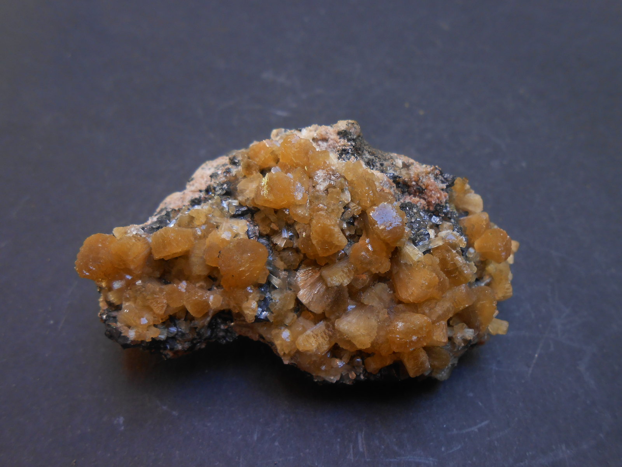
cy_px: 234
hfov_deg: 67.3
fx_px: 467
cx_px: 311
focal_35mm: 26
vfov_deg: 53.1
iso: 100
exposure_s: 1/30
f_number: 3.5
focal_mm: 4.6
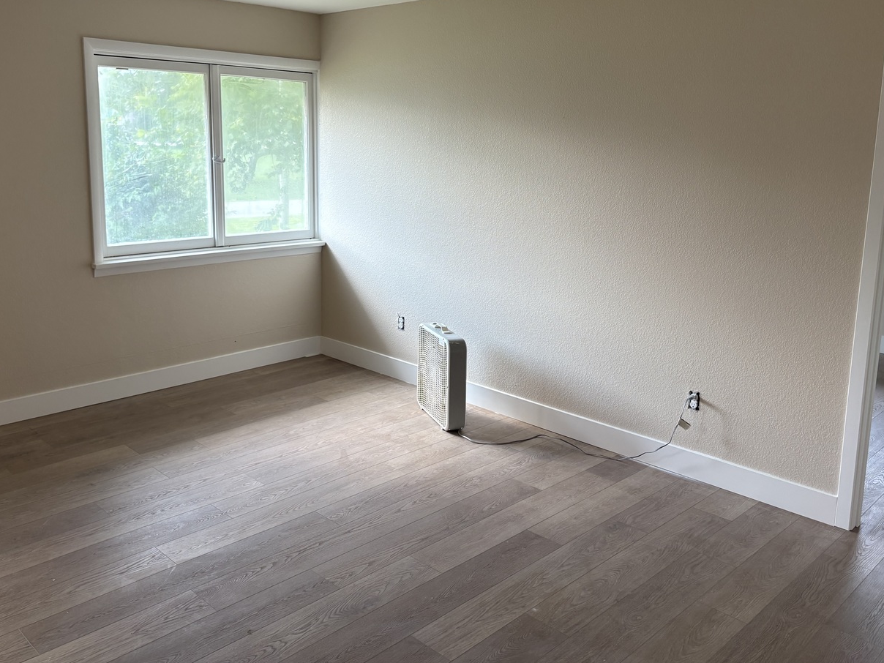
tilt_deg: -7.9
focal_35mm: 31
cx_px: 402
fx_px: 792
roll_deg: -0.9
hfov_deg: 58.3
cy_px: 273
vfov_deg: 45.3
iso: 100
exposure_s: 1/120
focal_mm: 5.96
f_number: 1.6
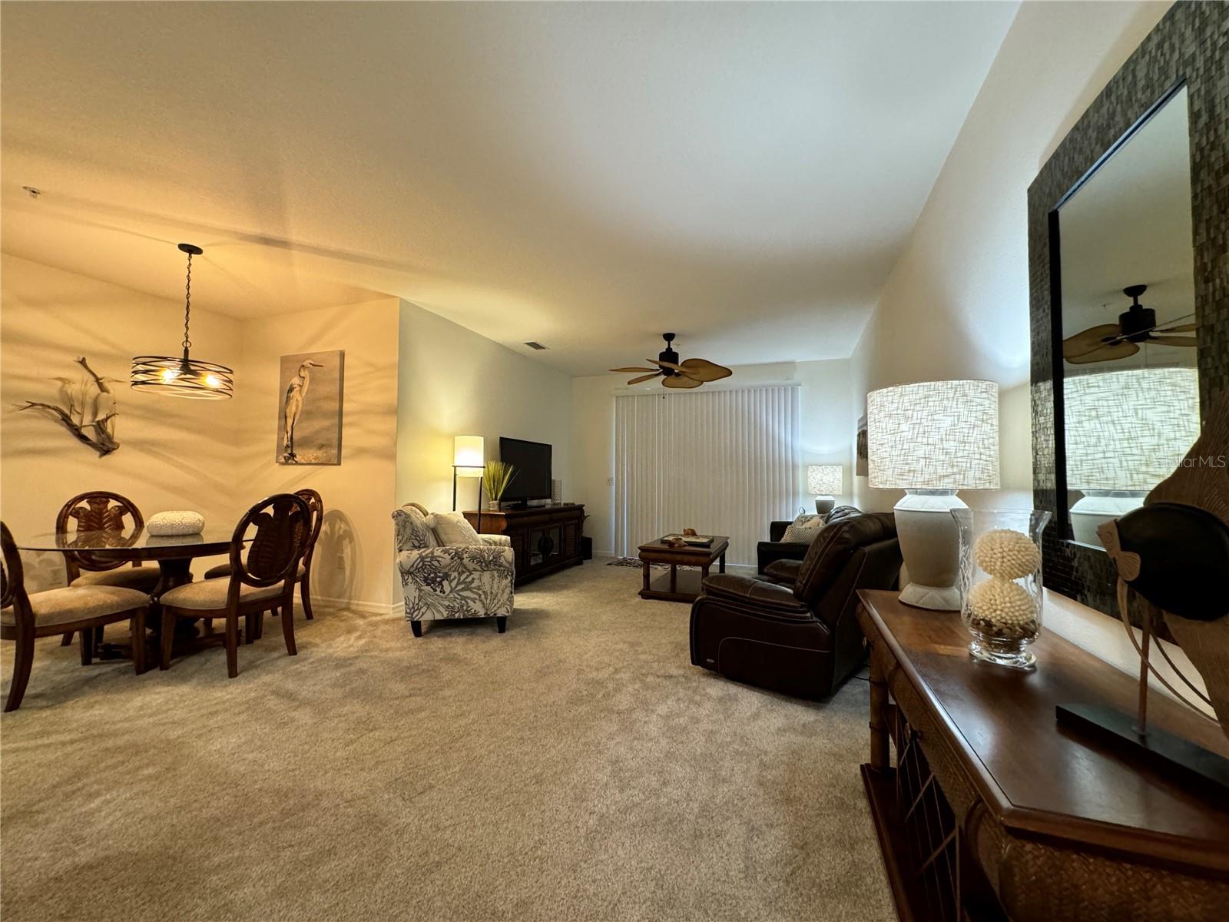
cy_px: 461
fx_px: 497
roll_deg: -0.5
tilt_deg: +1.9
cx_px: 614
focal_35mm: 14
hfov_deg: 102.1
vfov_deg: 85.7
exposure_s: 1/60
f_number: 2.2
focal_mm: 2.22
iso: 500
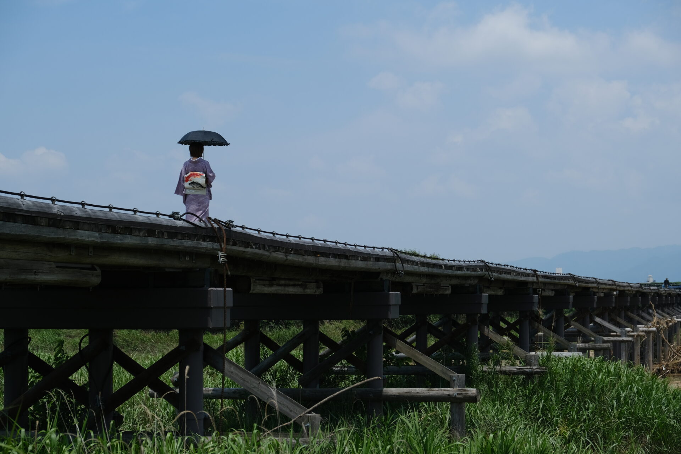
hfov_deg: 29.2
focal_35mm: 69
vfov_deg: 19.7
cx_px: 340
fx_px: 1305
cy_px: 227
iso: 160
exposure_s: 1/1000
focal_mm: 46.3
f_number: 5.6
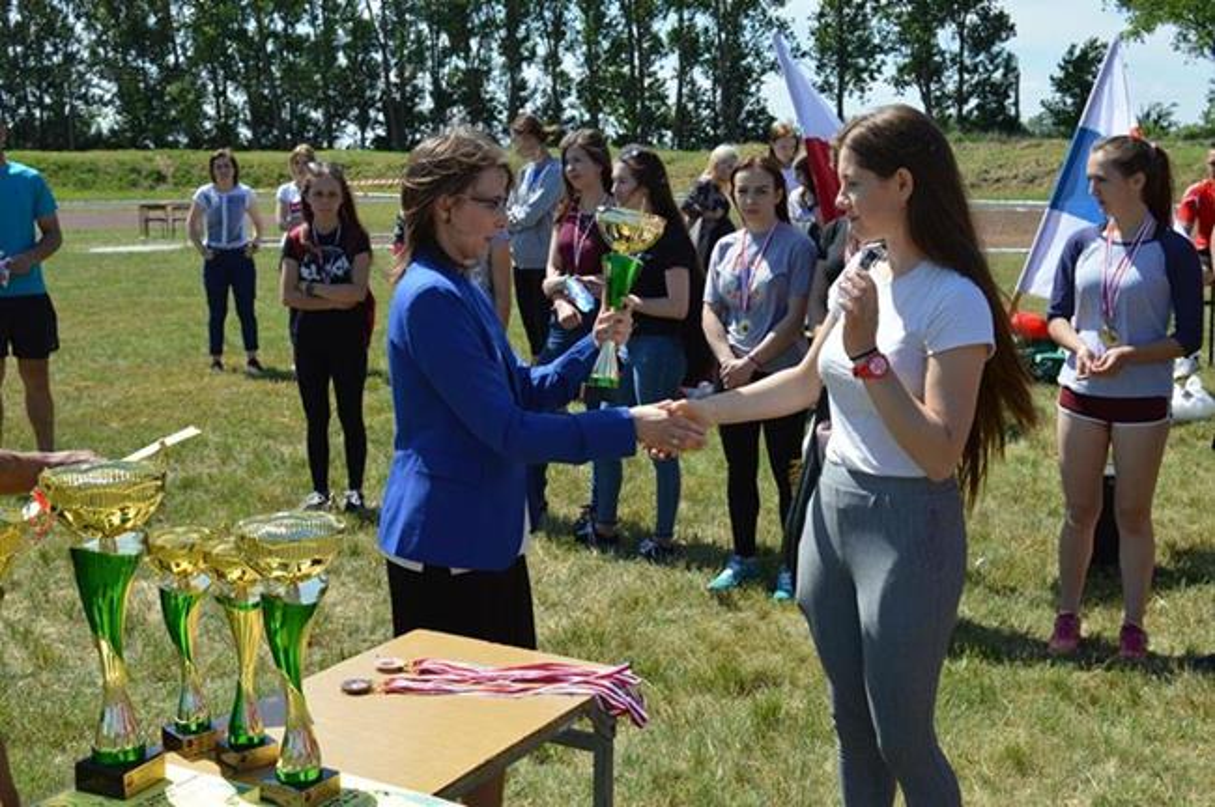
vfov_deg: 31.8
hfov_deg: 46.4
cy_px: 404
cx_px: 608
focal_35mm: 42
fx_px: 1416
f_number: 7.1
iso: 100
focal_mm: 28
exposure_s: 1/200
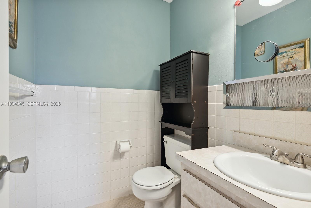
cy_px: 104
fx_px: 138
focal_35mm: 16
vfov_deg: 73.8
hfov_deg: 96.7
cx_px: 156
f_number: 8
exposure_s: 1/5
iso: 250
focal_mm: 16
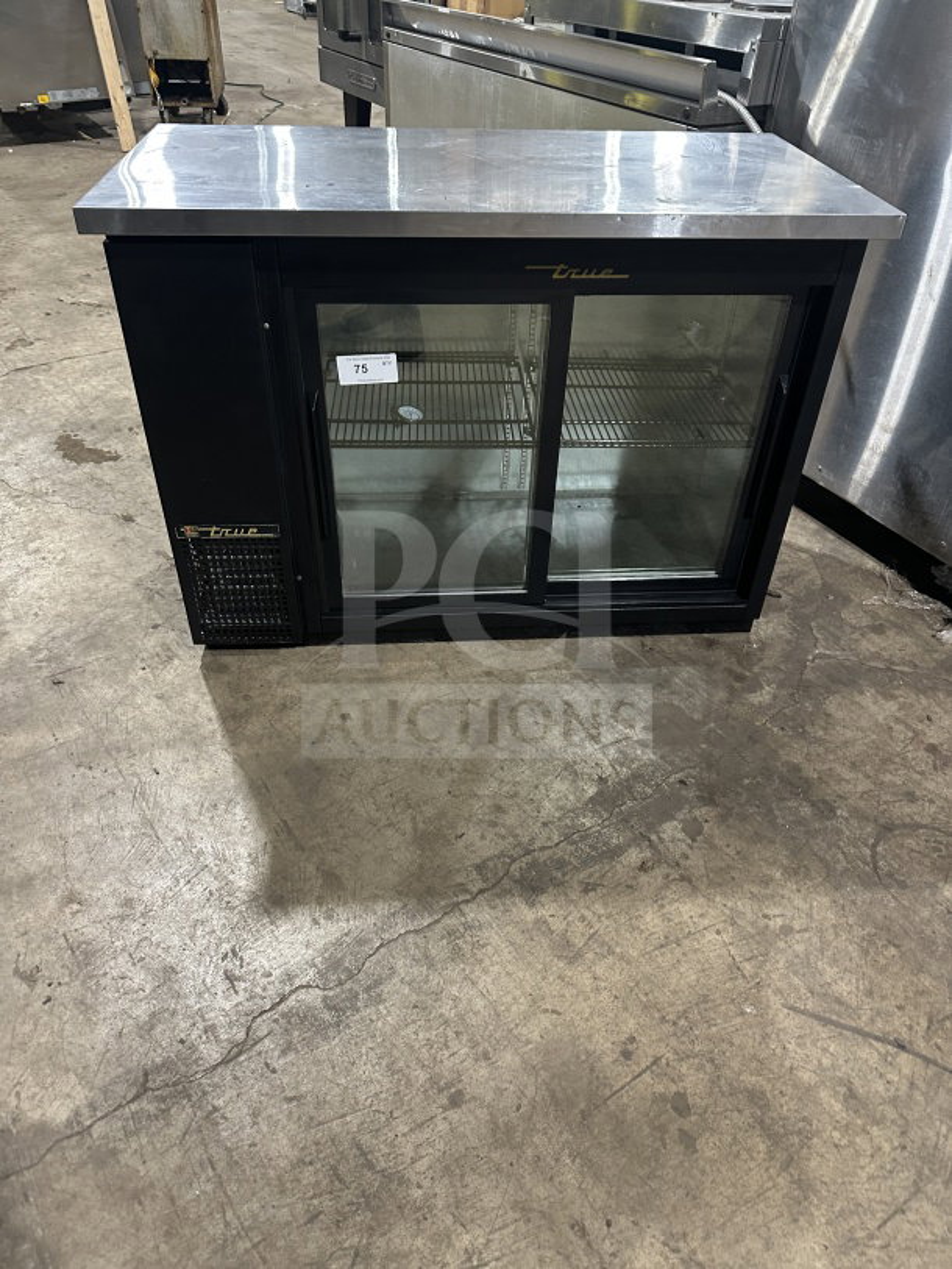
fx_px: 880
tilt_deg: -39.4
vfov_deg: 71.6
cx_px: 476
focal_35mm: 24
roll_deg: -2.8
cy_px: 634
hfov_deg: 56.8
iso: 400
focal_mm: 6.86
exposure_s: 1/60
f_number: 1.78
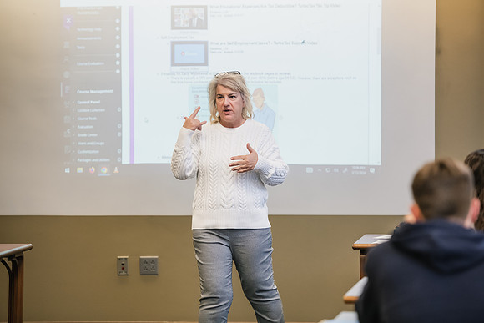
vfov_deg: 9.5
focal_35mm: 145
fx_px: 1950
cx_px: 242
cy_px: 162
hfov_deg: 14.2
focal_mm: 145
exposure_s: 1/200
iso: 1600
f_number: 3.2
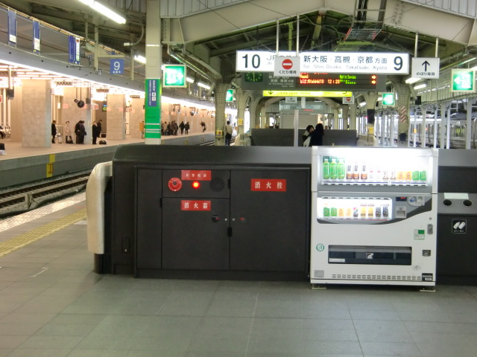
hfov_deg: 29.8
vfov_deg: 22.6
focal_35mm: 65
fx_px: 896
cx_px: 238
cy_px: 178
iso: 400
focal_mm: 11.6
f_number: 4.4
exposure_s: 1/30
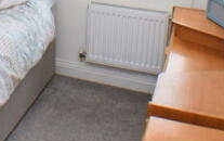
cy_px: -67
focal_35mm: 87
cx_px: 34
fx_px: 532
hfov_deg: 23.3
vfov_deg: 14.2
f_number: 5.6
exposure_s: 1/125
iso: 400
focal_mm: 18
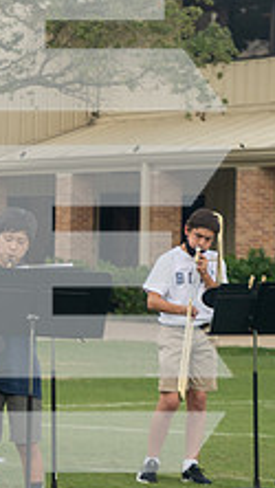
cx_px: -328
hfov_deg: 6.4
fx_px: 2370
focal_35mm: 183
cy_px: 263
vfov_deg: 11.8
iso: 800
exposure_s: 1/800
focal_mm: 67
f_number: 3.5
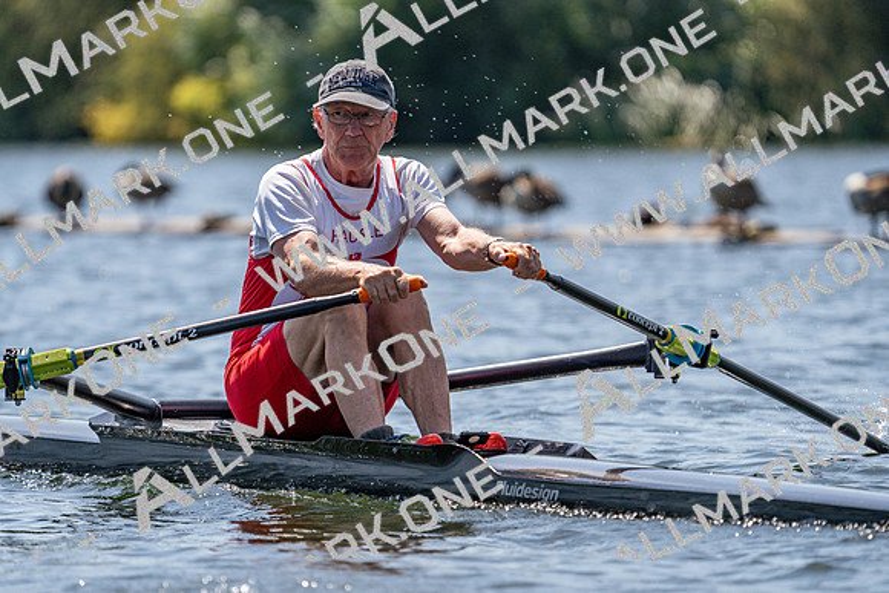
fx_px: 9657
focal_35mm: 391
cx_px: 444
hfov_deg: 5.3
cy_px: 296
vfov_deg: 3.5
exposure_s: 1/2000
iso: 320
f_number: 6.3
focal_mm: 391
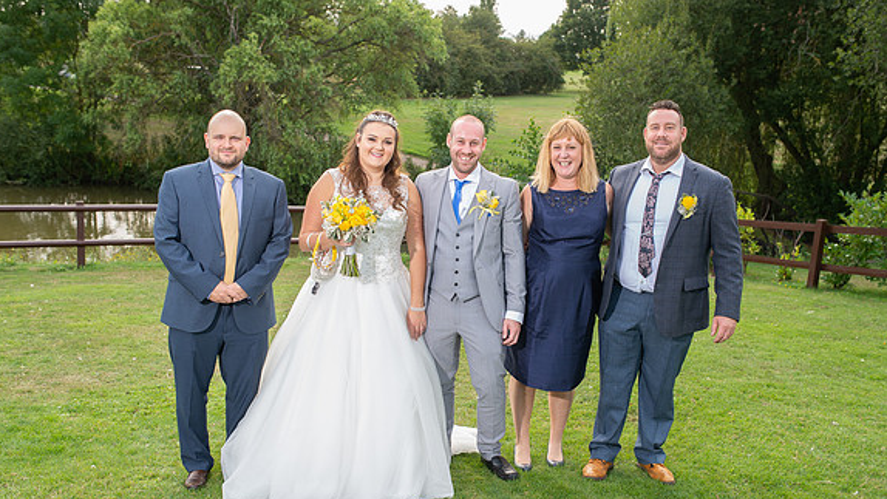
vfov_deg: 32.0
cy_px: 284
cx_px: 440
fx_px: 870
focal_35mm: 37
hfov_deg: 54.0
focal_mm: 35
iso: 160
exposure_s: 1/250
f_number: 4
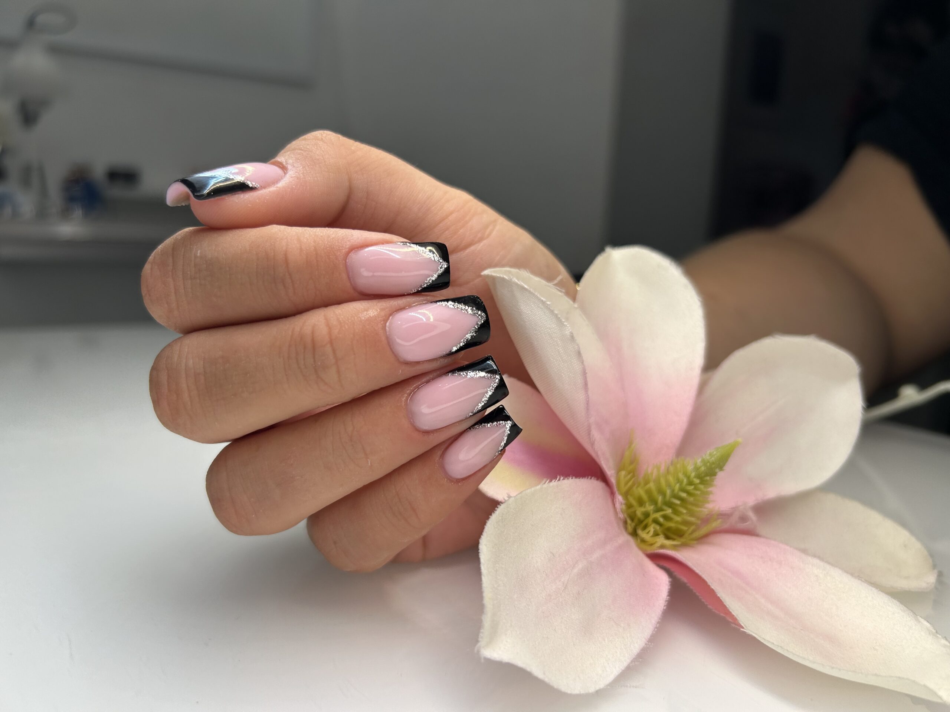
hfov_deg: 67.3
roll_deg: -1.9
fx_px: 714
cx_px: 475
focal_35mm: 26
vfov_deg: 53.1
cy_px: 356
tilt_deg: -10.6
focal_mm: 5.7
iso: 50
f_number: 1.5
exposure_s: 1/473
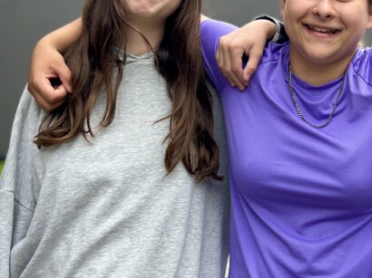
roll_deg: -2.3
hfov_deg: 21.4
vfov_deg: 16.3
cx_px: 327
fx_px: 967
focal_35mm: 90
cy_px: 47
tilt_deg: +5.9
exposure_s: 1/1062
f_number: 1.78
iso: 80
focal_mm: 6.86
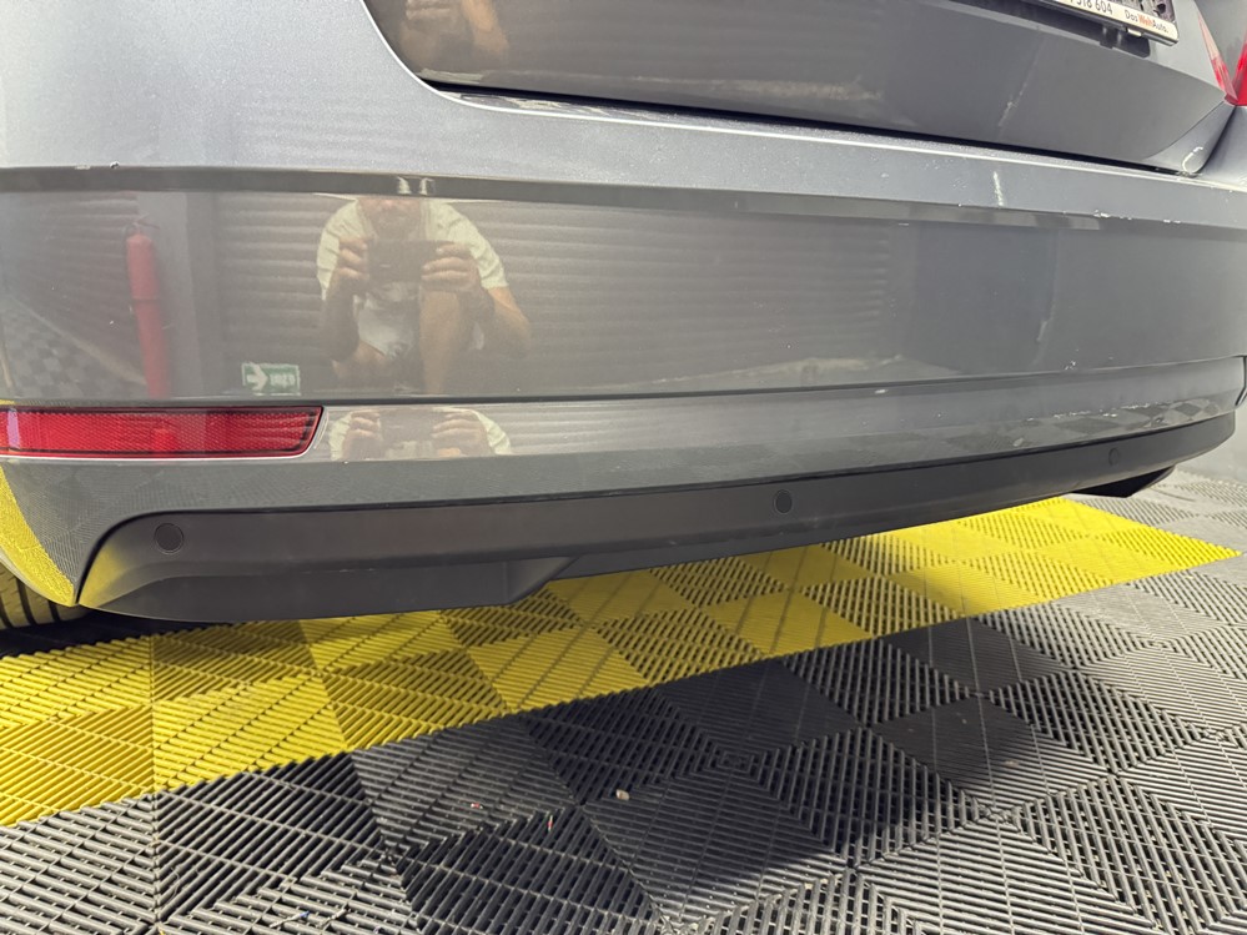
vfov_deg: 56.8
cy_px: 468
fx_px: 864
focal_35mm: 24
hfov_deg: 71.6
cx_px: 624
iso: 1000
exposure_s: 1/33
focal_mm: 6.76
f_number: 1.78
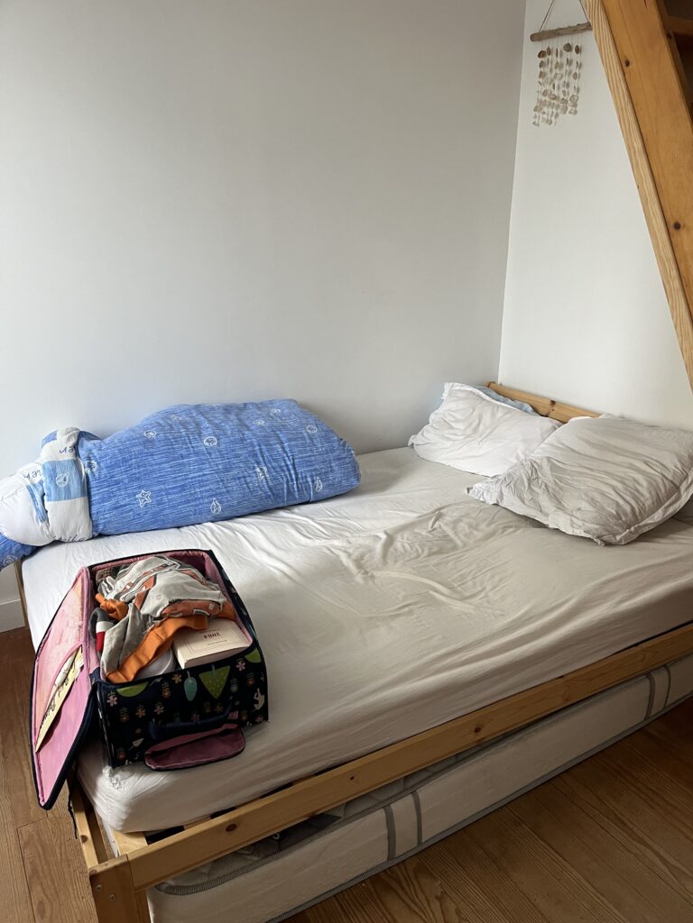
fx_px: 694
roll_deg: -0.1
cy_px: 462
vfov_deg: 67.3
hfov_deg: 53.1
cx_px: 346
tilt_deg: -18.6
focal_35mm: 26
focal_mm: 5.1
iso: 125
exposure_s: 1/84
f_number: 1.6
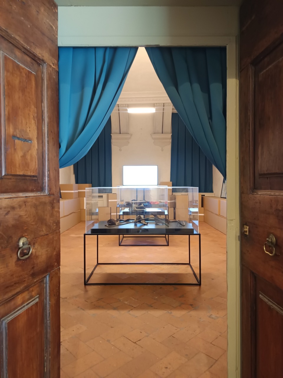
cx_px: 142
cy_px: 189
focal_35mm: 24
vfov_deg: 71.6
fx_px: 262
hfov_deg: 56.8
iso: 1698
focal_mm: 5.31
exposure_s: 1/25
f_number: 1.7
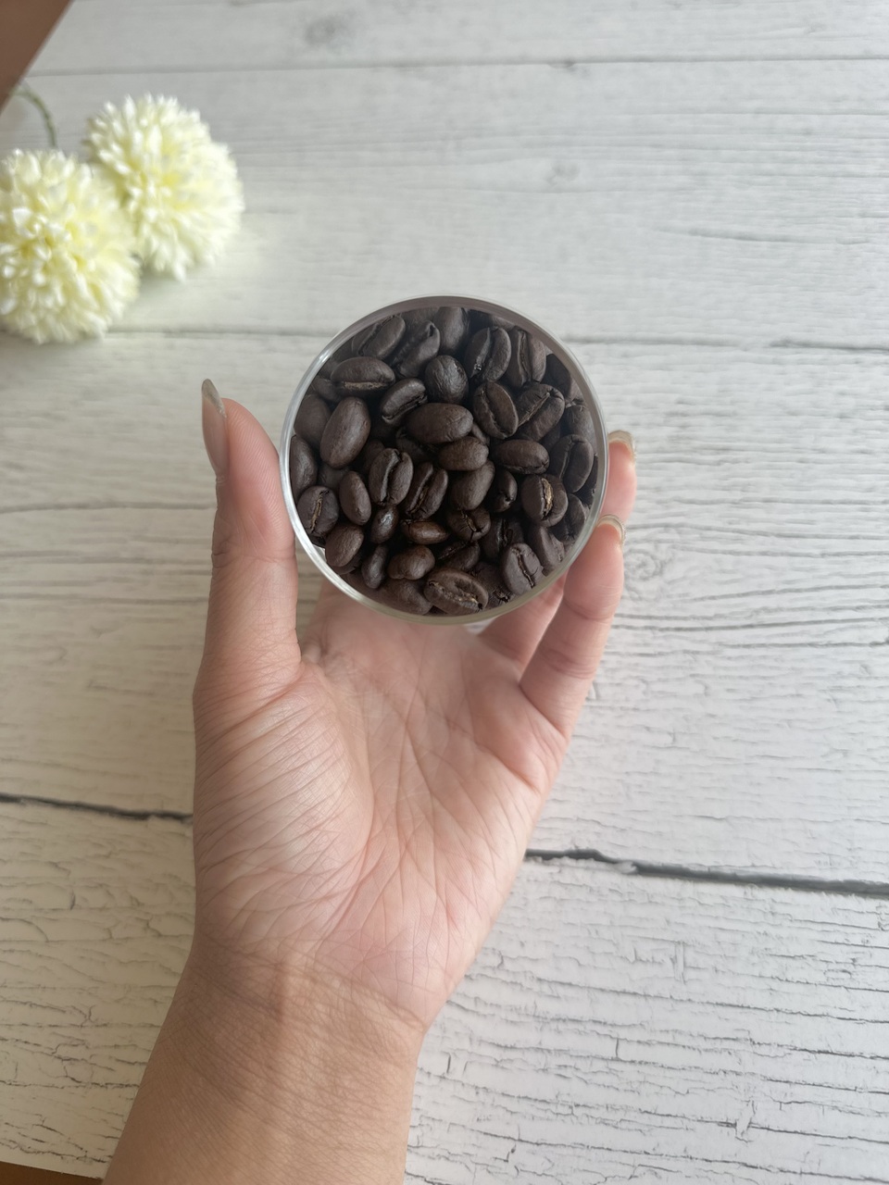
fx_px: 822
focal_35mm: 24
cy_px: 592
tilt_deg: -59.5
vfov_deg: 71.6
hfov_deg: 56.8
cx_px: 444
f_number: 1.78
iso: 64
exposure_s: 1/129
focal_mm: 6.86
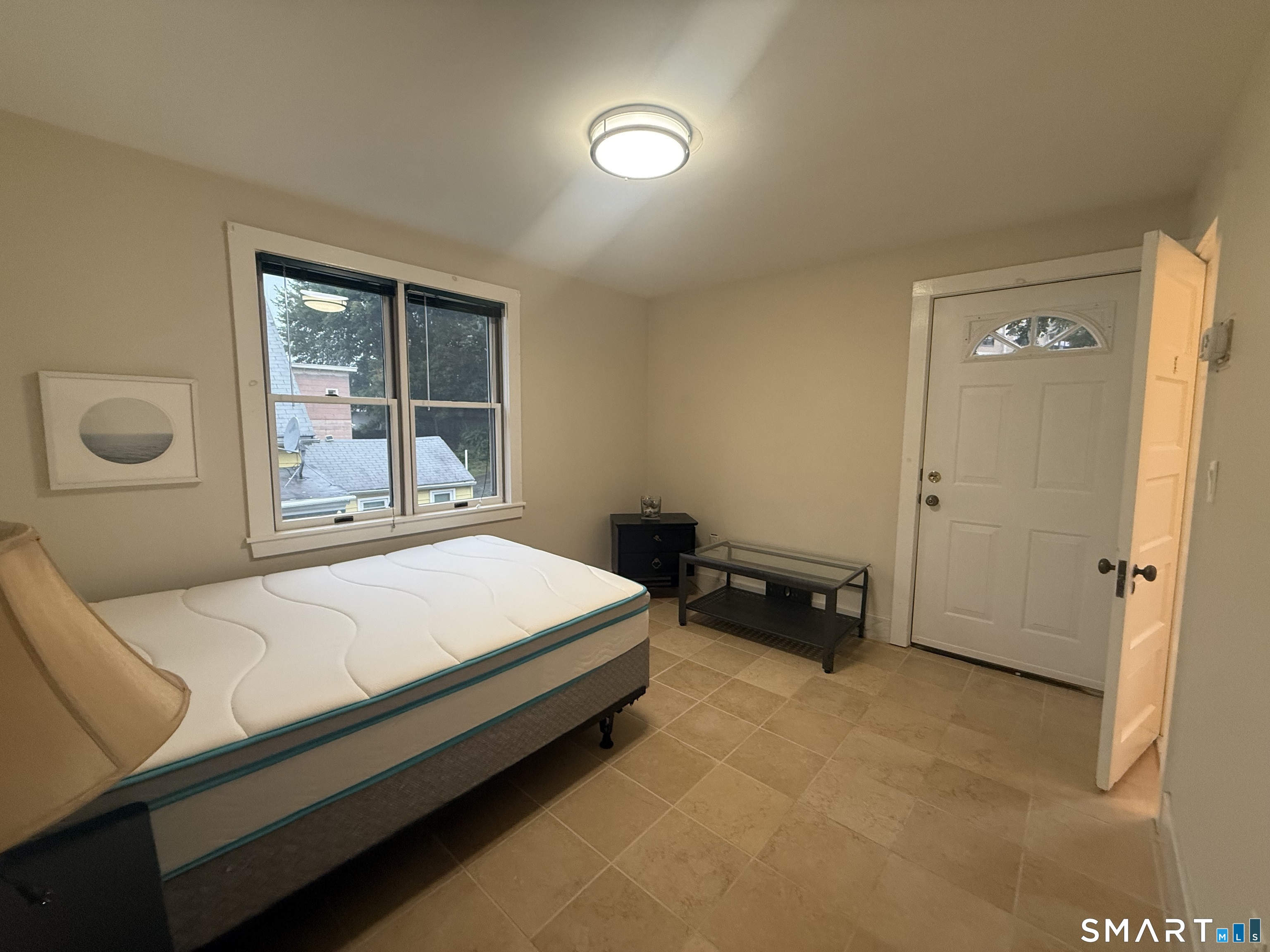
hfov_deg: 102.1
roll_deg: -0.1
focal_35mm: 14
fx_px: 514
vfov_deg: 85.7
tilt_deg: -4.4
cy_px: 476
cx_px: 635
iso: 250
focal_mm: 2.22
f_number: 2.2
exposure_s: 1/120
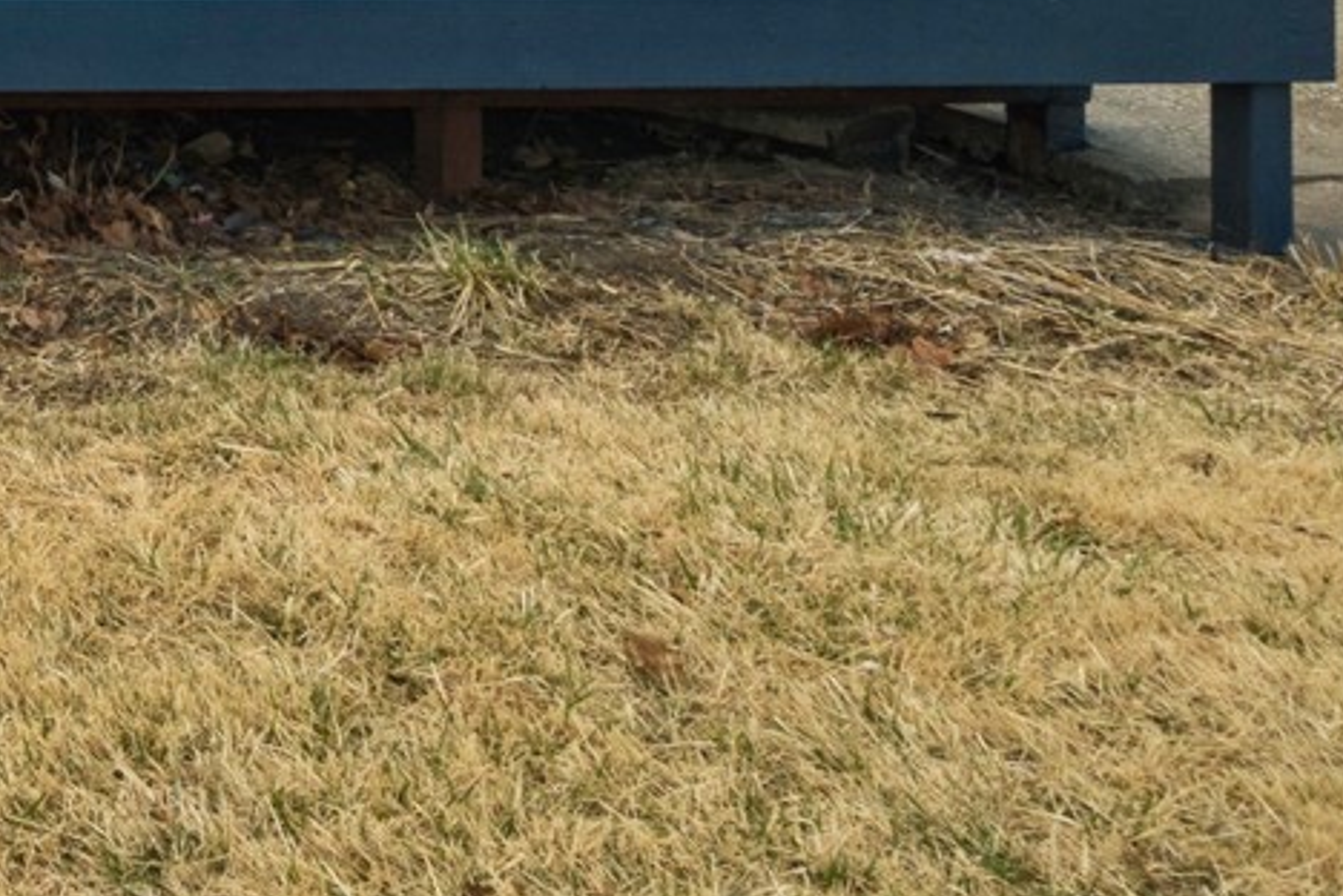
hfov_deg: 21.9
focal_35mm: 58
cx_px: -1057
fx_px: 2164
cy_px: -493
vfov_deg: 19.9
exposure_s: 1/80
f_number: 10
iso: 400
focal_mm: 16
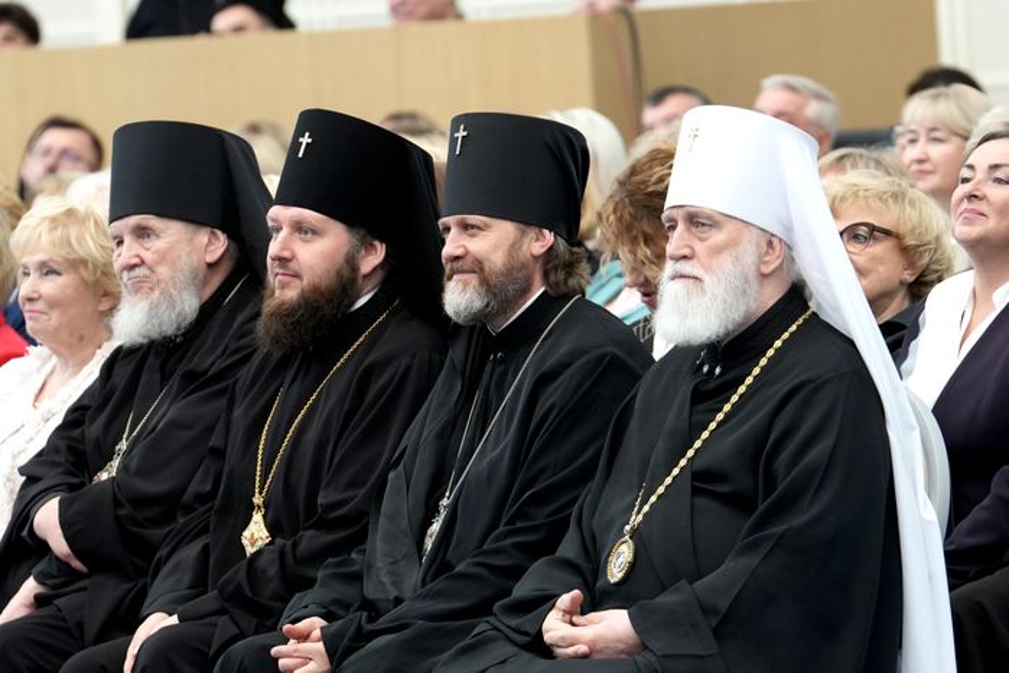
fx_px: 8155
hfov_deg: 7.1
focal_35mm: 291
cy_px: 336
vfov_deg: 4.7
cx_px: 504
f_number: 5
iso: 2500
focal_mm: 194
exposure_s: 1/160
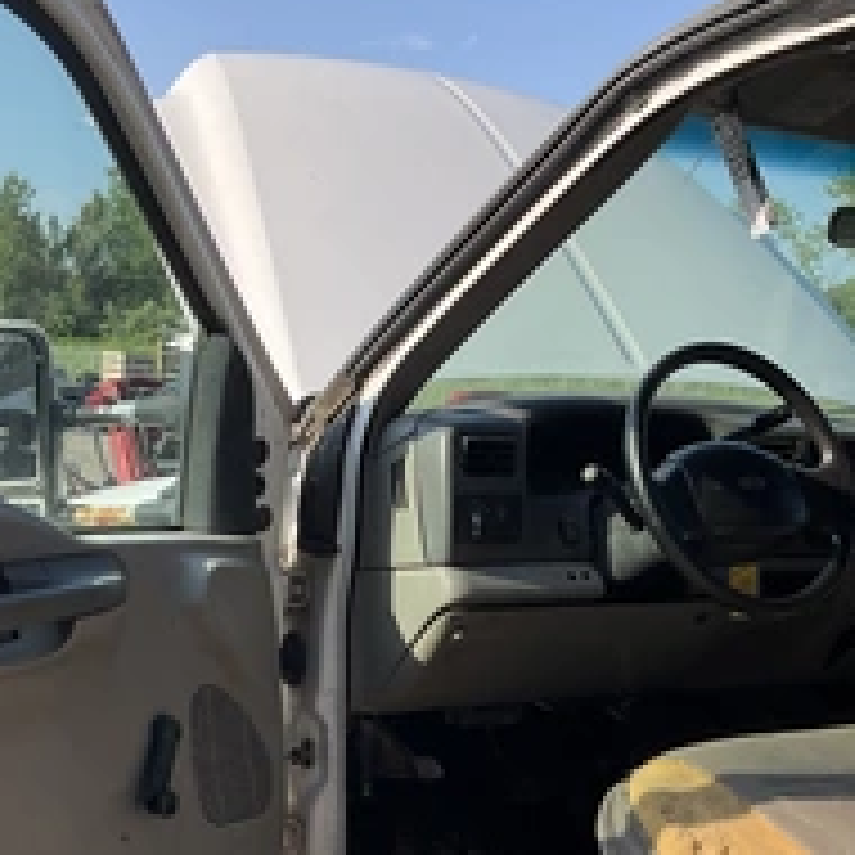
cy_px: 644
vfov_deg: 31.1
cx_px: 360
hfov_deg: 31.6
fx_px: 1509
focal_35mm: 54
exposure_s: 1/781
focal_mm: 3
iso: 25
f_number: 1.8
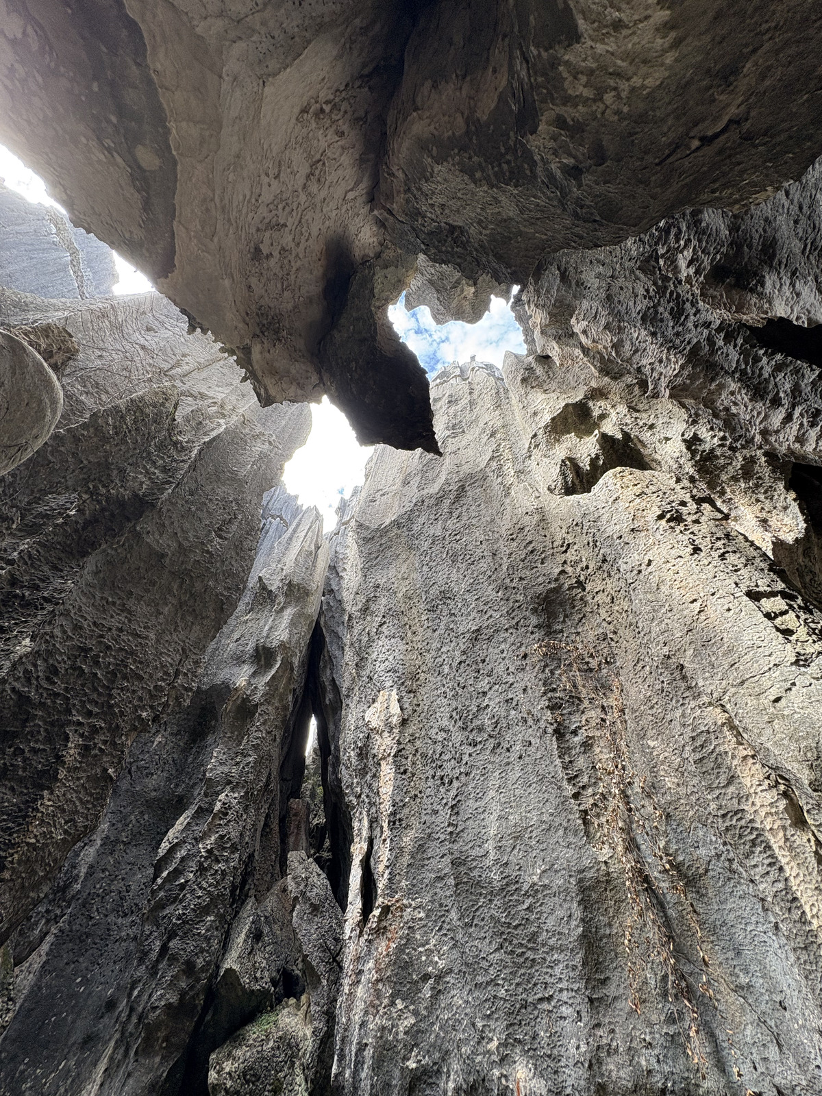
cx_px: 411
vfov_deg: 102.1
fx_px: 443
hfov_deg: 85.7
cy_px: 548
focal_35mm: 14
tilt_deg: +51.7
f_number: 2.2
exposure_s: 1/99
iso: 40
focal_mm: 2.22
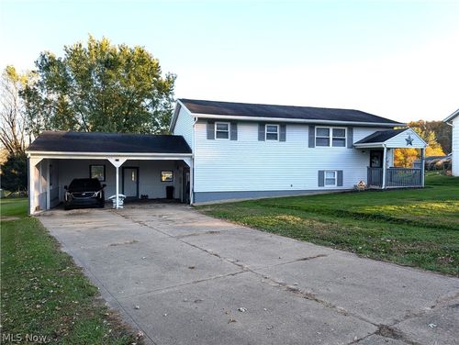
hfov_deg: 71.5
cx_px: 230
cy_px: 172
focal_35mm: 24
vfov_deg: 56.9
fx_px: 319
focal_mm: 6.9
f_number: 1.68
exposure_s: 1/311
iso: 22
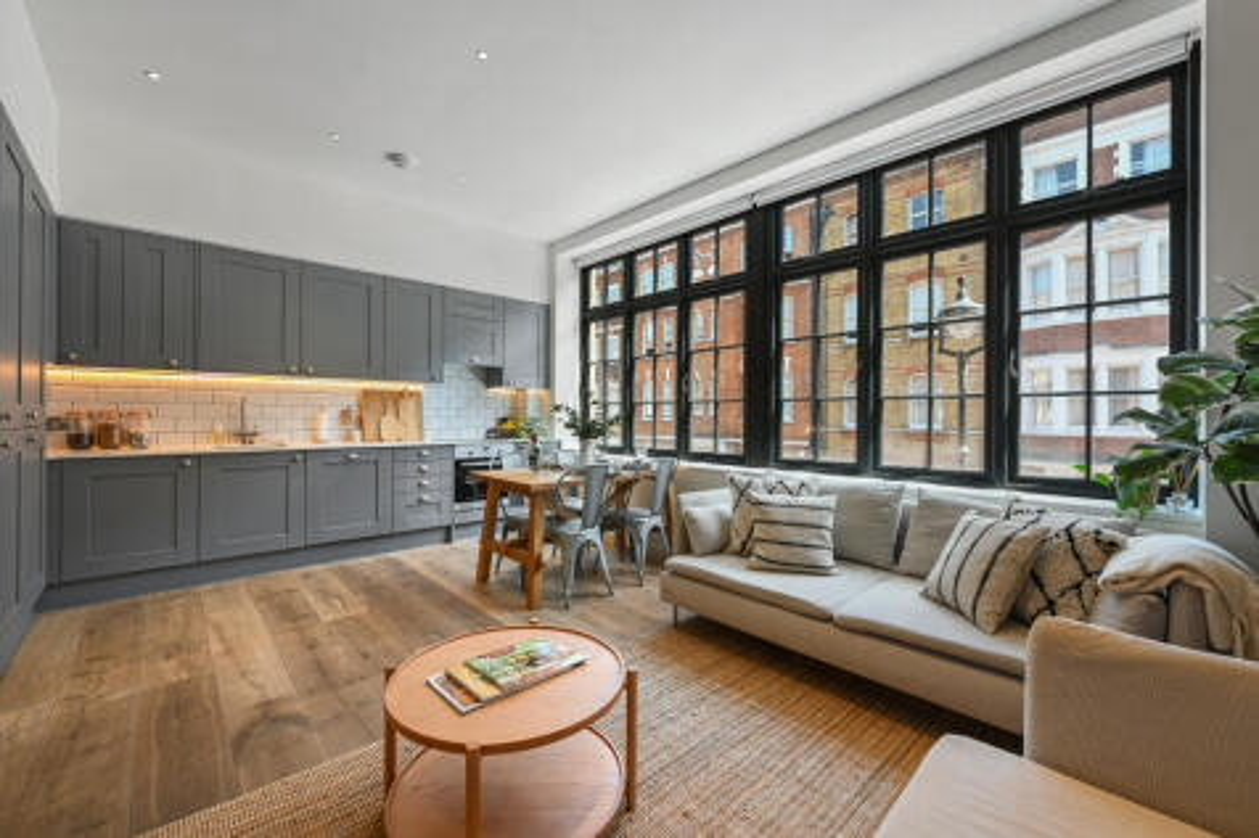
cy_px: 419
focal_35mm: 14
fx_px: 489
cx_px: 630
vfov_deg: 81.2
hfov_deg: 104.3
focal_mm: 14
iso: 400
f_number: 8
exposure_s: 1/2
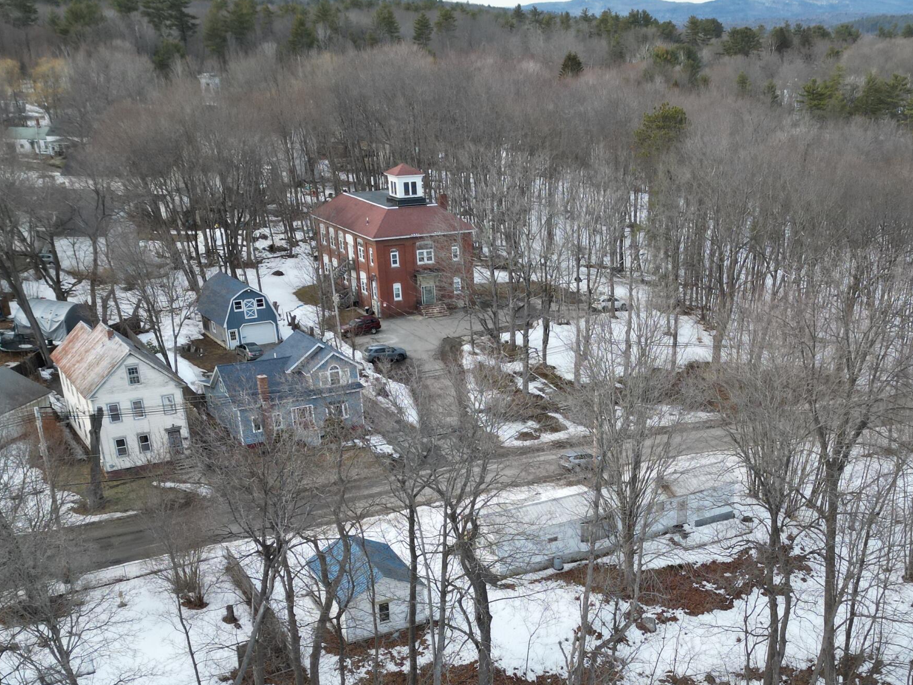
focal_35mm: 41
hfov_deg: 45.1
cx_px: 602
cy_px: 548
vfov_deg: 34.1
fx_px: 1081
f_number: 1.7
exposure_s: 1/640
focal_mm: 6.72
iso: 200
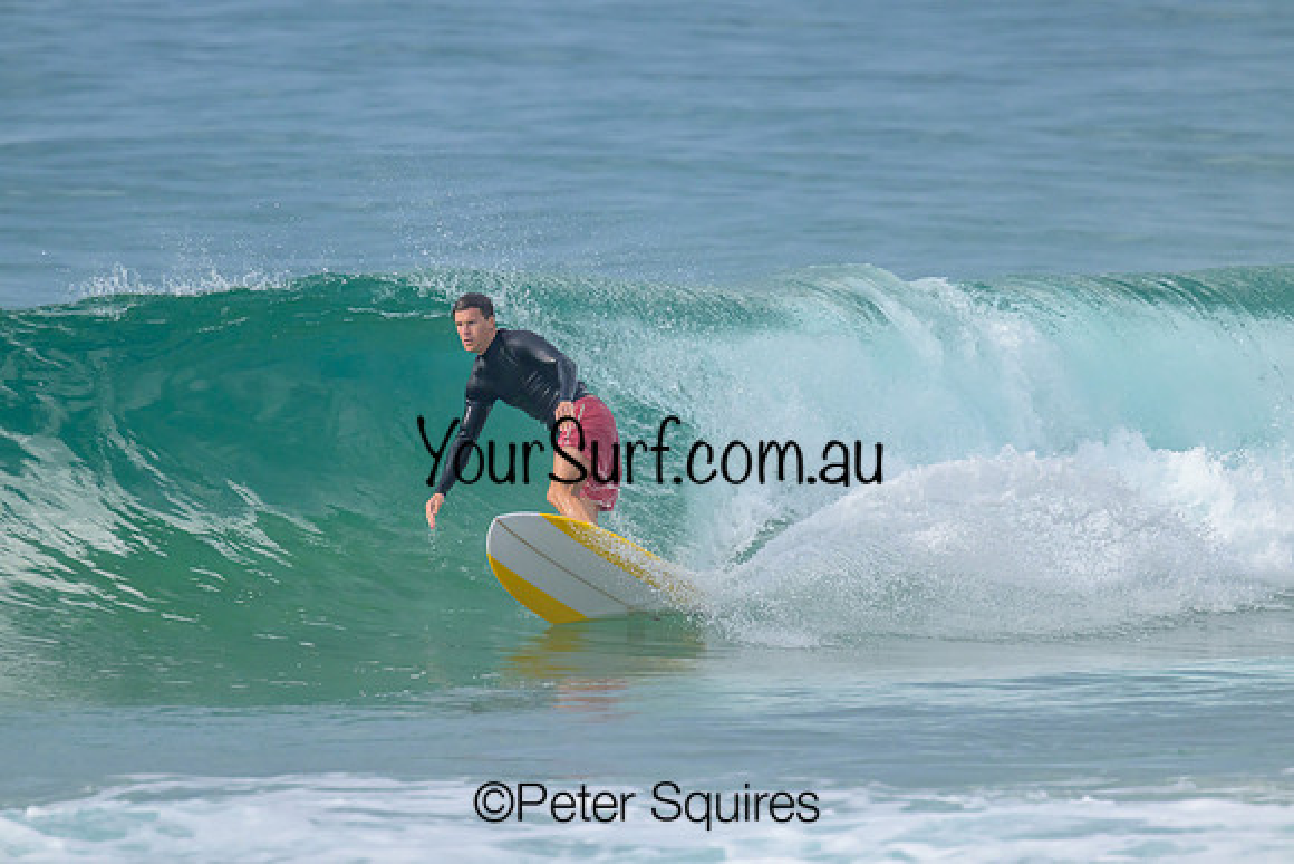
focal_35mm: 800
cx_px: 647
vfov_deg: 1.7
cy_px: 432
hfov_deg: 2.6
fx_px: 28761
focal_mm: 800
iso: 1400
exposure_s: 1/2000
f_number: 11
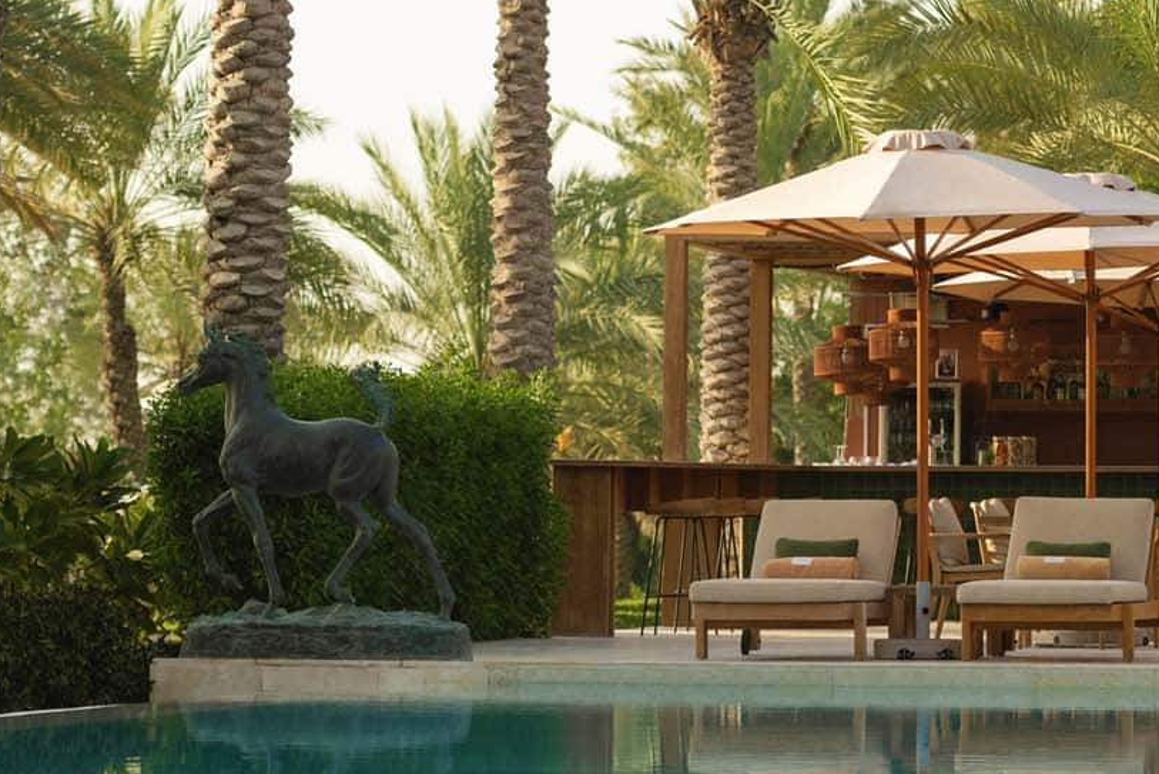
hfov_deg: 9.8
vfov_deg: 6.6
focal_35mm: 209
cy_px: 164
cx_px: 723
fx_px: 6732
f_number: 3.5
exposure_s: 1/2000
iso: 125
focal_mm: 85
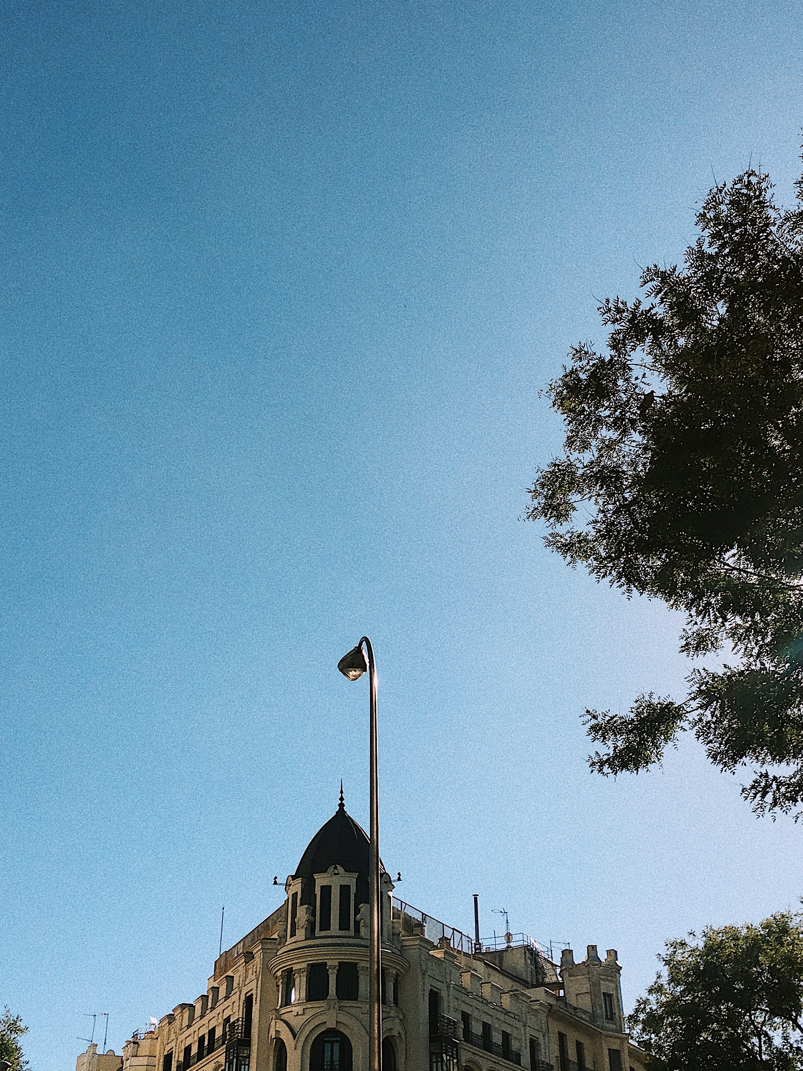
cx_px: 400
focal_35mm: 42
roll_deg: +0.6
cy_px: 491
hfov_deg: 34.3
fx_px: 1299
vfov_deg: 44.8
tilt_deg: +34.2
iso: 25
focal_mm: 4.15
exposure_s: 1/1923
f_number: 2.2
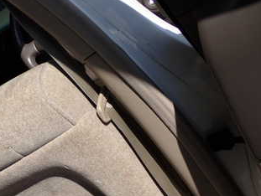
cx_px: 32
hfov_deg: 24.1
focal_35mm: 79
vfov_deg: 18.4
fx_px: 596
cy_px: 179
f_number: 11
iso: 100
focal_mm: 7.31
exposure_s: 1/125
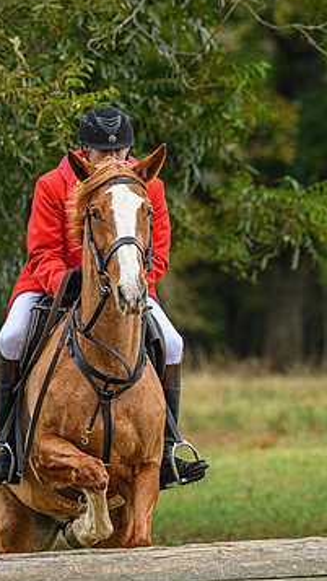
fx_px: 5653
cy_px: 307
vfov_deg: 5.9
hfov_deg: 3.3
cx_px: 193
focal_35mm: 367
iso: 800
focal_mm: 165
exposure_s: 1/640
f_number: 3.5
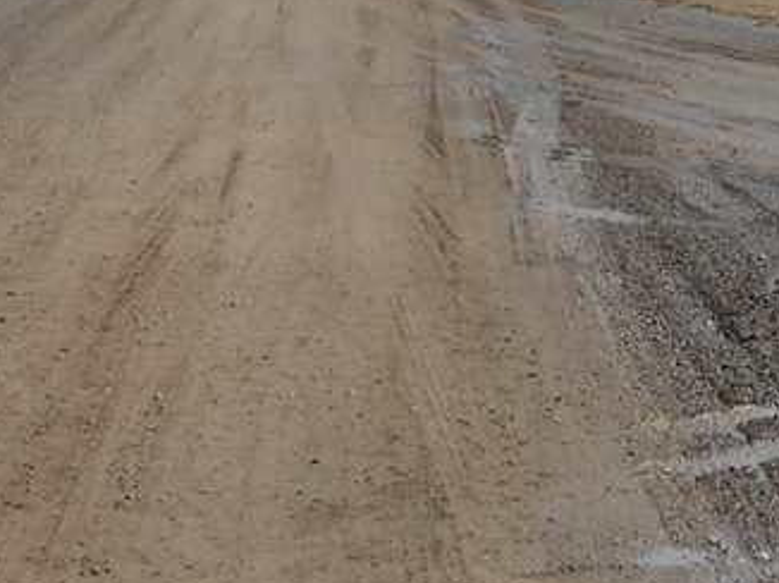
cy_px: -186
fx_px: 3890
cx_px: 141
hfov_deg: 11.4
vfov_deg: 8.4
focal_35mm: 173
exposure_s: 1/1000
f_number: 4.5
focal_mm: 7.8
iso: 80
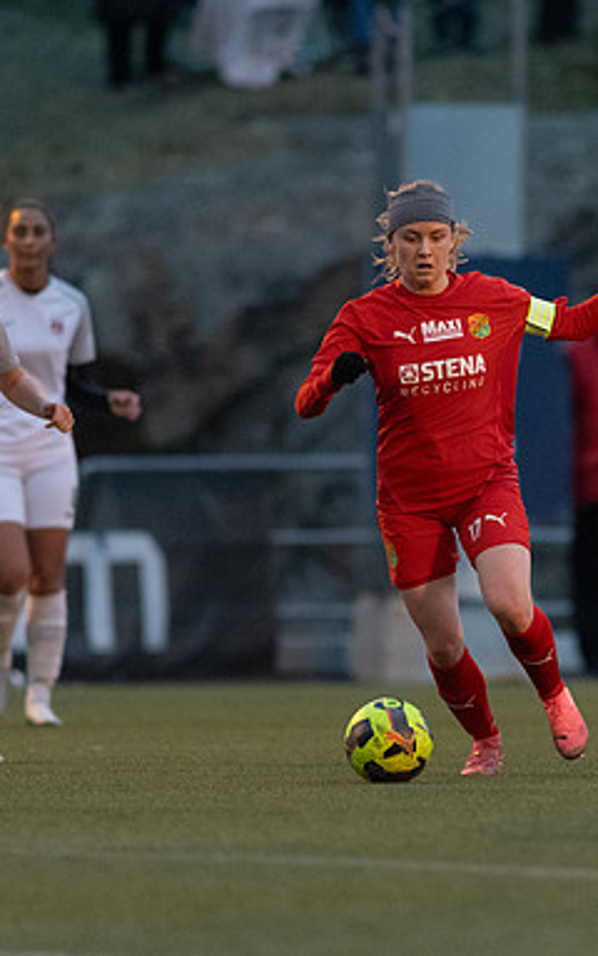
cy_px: 479
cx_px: 513
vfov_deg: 3.0
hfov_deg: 1.9
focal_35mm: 692
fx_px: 18045
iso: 8000
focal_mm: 300
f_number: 3.2
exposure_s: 1/800
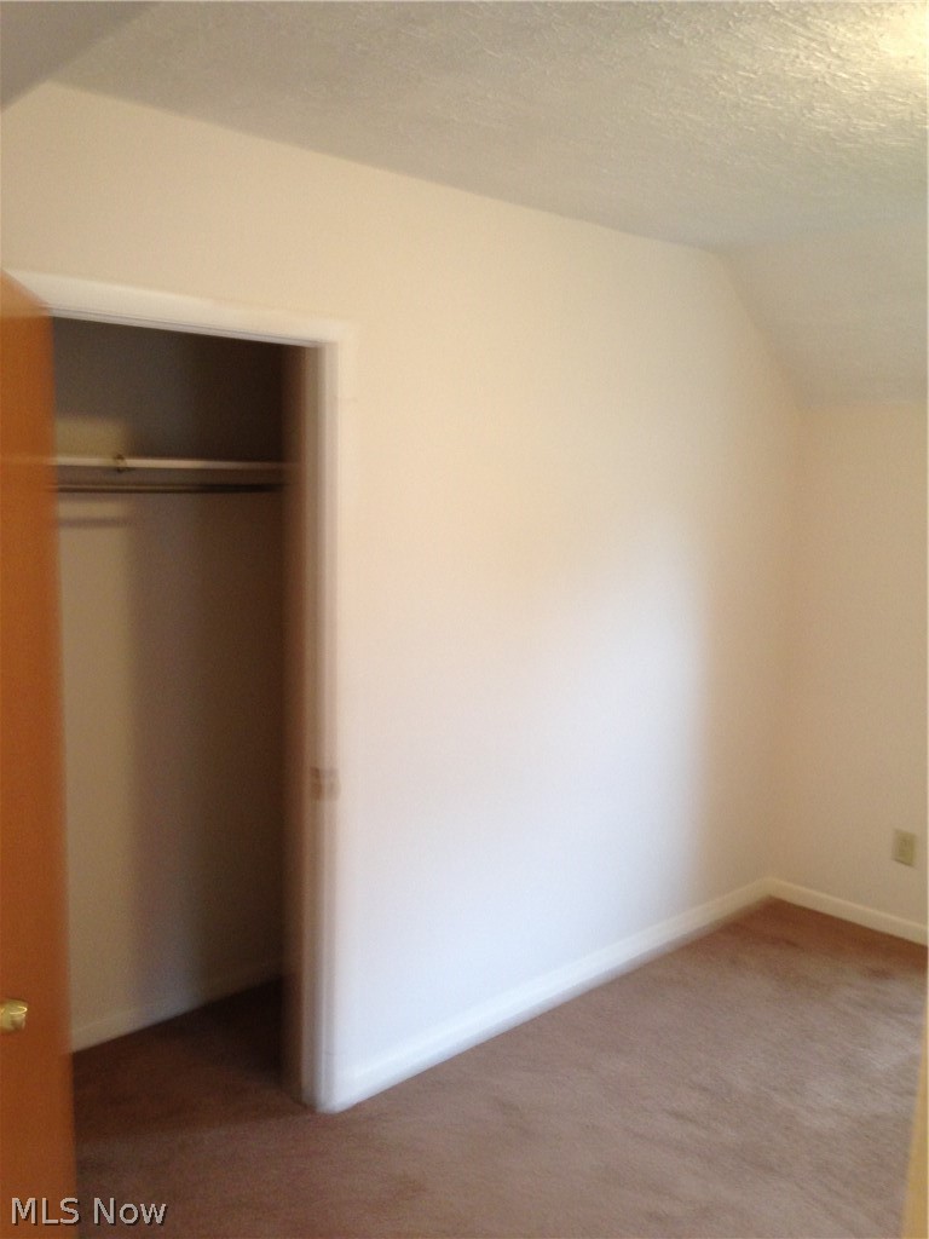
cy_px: 620
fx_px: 1181
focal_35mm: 33
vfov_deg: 55.4
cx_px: 464
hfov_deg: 42.9
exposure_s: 1/20
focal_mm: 4.13
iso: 125
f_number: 2.4
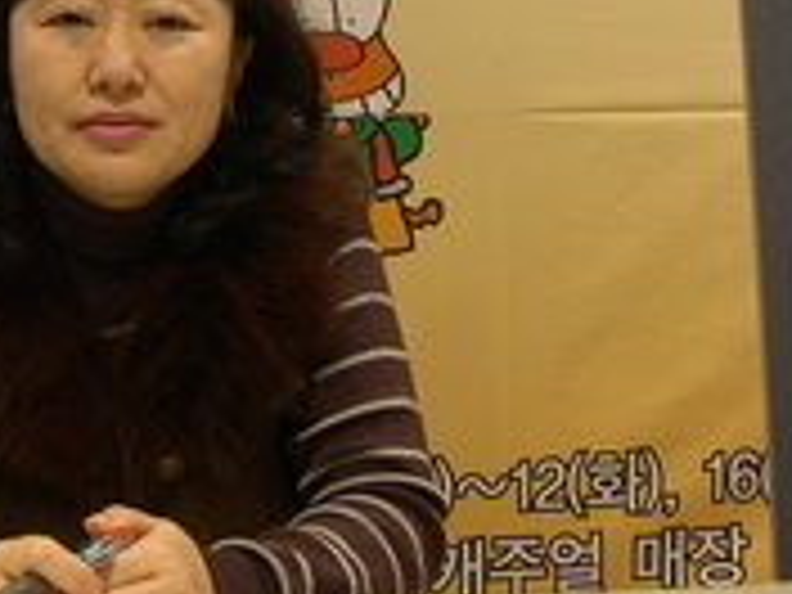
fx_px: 2471
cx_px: 158
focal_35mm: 108
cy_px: -97
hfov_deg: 18.0
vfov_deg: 13.4
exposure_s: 1/33.4
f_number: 2.8
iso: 100
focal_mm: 8
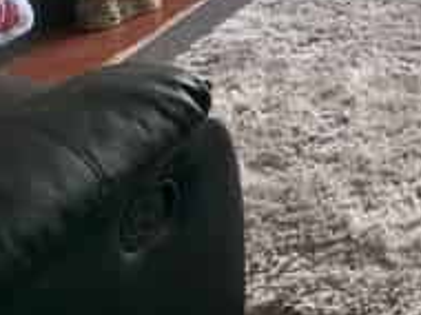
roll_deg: +0.9
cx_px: 476
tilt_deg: -9.7
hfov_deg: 20.6
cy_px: -159
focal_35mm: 90
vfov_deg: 15.2
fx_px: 1093
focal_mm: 4.25
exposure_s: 1/121
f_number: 1.8
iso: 64
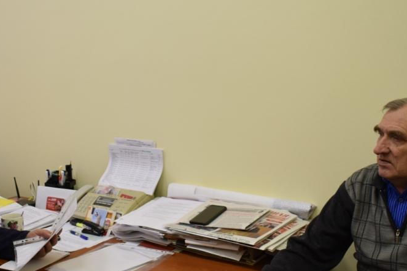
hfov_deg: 38.8
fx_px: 577
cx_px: 173
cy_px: 131
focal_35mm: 51
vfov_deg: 26.5
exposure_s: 1/60
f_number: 4
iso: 450
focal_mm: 22
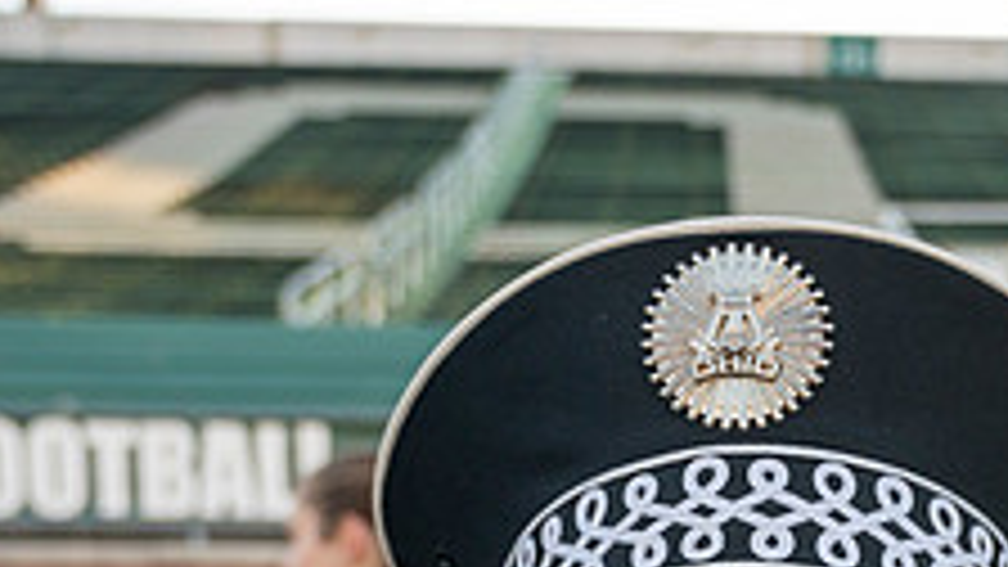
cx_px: 796
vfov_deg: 16.9
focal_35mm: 65
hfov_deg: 31.6
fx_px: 1737
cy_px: 828
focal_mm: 24
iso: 500
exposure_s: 1/500
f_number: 4
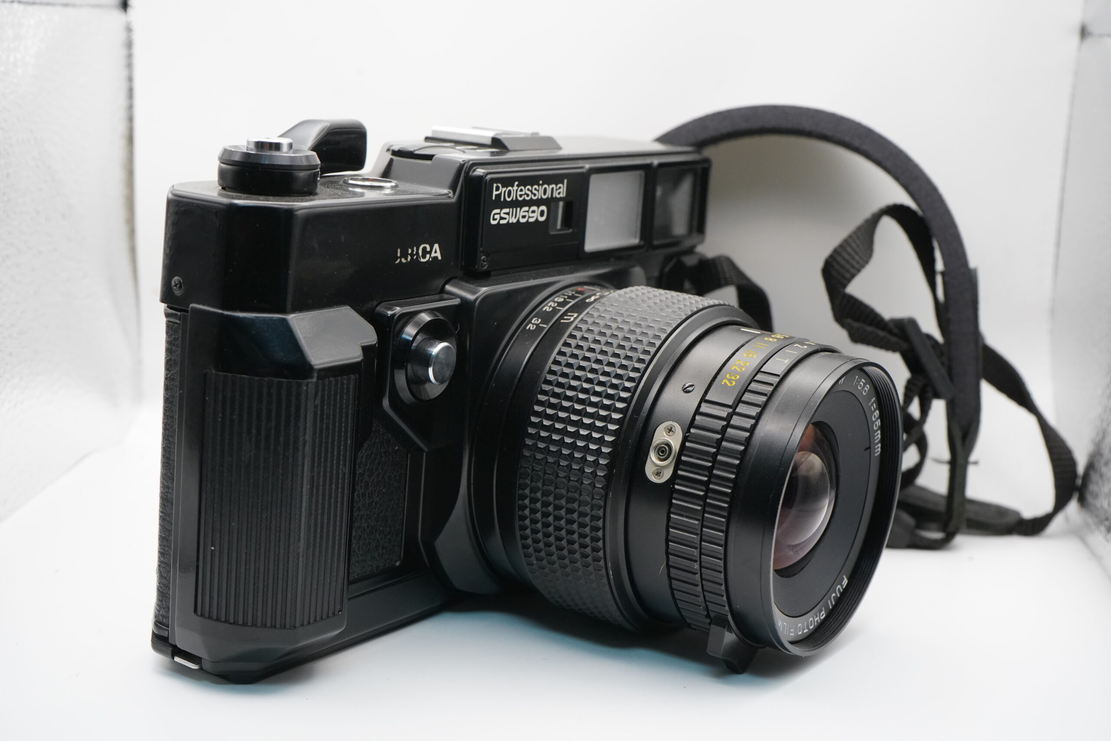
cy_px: 370
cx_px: 556
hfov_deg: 39.6
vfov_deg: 27.0
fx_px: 1543
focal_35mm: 50
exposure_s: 1/125
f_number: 10
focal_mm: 50
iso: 4000
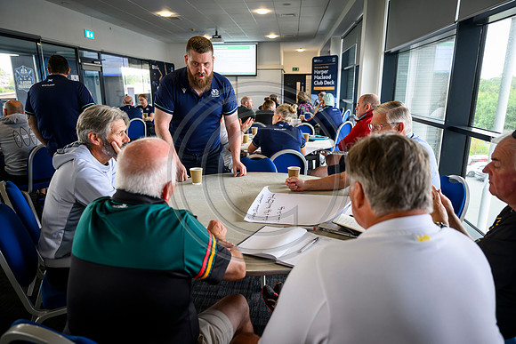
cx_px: 258
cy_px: 172
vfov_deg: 53.2
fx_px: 344
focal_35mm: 24
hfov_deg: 73.7
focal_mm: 24
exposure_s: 1/400
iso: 1600
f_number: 3.2
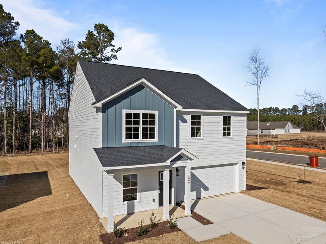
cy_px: 120
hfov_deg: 69.4
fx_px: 235
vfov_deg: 54.8
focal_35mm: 25
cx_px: 166
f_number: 2.8
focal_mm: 12.29
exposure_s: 1/1000
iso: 100
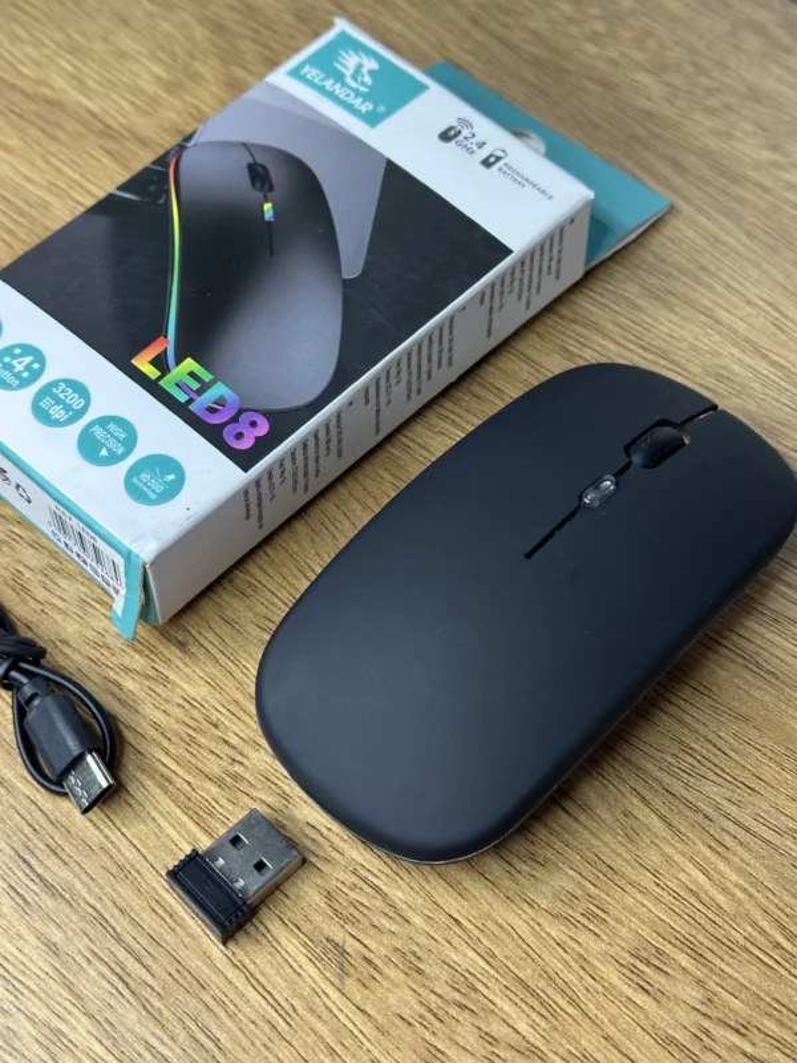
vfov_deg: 39.7
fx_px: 1474
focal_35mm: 48
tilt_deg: -55.6
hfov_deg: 30.3
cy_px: 532
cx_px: 398
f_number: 1.78
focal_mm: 6.86
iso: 160
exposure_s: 1/50
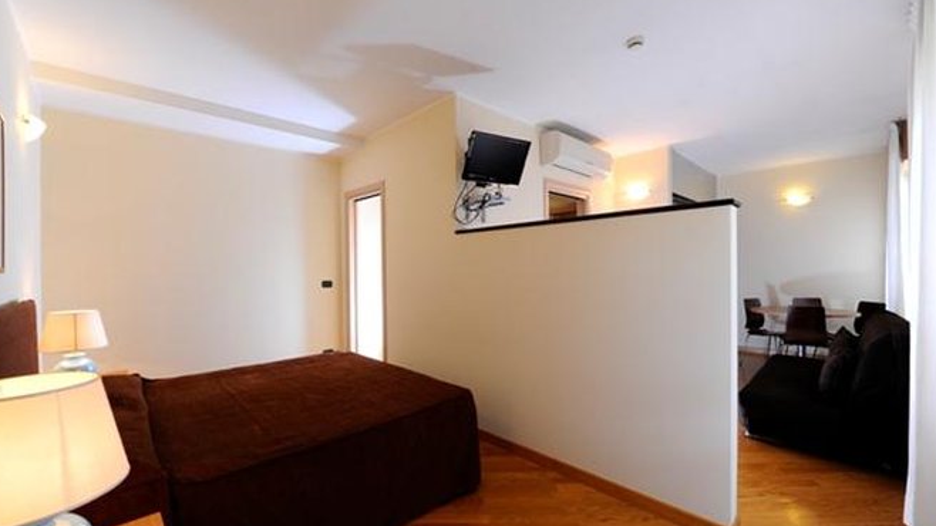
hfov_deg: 103.0
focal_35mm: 15
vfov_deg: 70.5
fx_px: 372
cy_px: 264
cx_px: 458
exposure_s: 1/40
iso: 1000
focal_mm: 14
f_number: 9
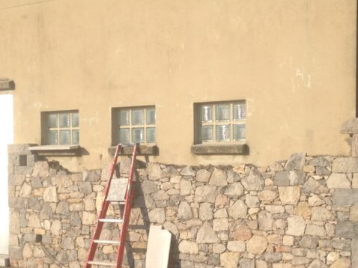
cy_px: 179
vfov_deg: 19.6
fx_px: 775
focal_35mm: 75
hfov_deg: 26.0
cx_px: 161
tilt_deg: -2.2
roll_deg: +1.4
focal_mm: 4.28
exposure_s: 1/1905
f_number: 2.4
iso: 50
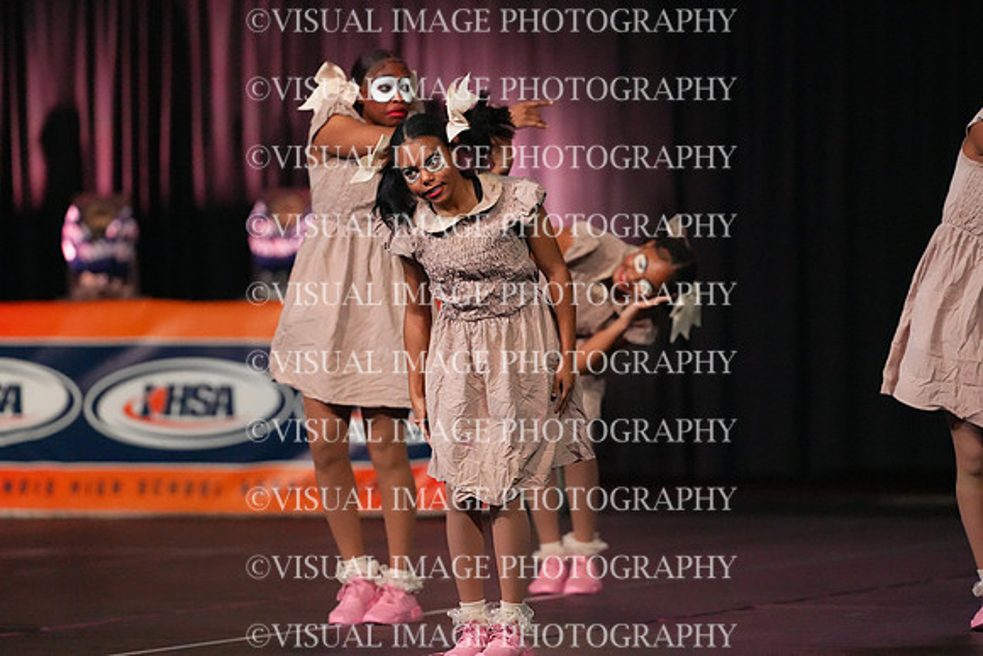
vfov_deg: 4.6
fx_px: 8193
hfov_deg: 6.9
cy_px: 328
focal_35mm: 300
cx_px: 492
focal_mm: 300
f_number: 3.5
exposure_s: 1/1250
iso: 16000
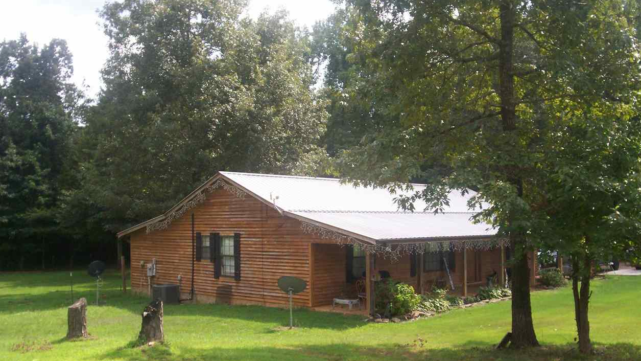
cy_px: 211
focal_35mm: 40
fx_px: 680
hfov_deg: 50.5
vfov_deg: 29.7
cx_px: 319
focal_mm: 5.9
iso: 100
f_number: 4.5
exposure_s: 1/244
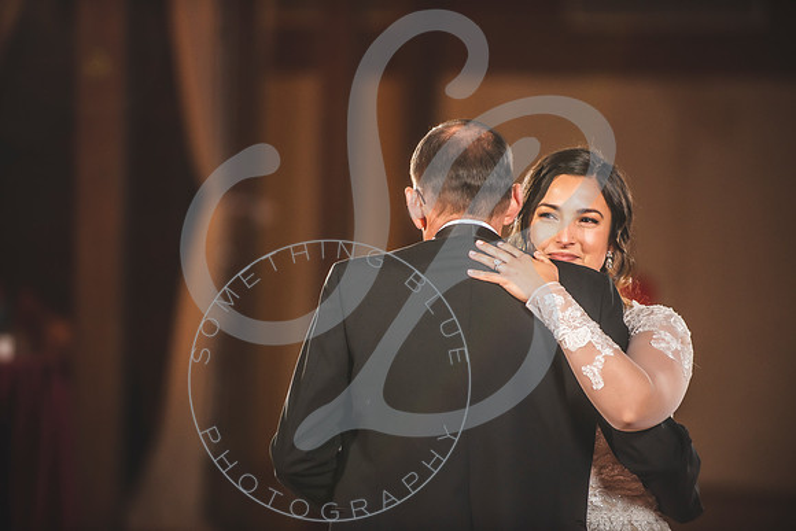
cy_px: 266
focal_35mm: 200
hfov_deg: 10.3
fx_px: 4423
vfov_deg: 6.9
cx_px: 398
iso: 800
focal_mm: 200
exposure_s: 1/160
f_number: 2.8
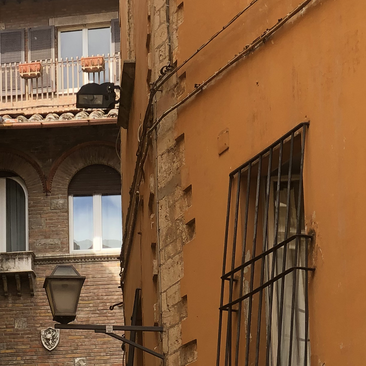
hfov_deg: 11.4
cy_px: 490
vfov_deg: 11.2
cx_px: 31
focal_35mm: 152
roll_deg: +1.4
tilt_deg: +8.6
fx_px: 1818
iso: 16
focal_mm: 6
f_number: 2.4
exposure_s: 1/134
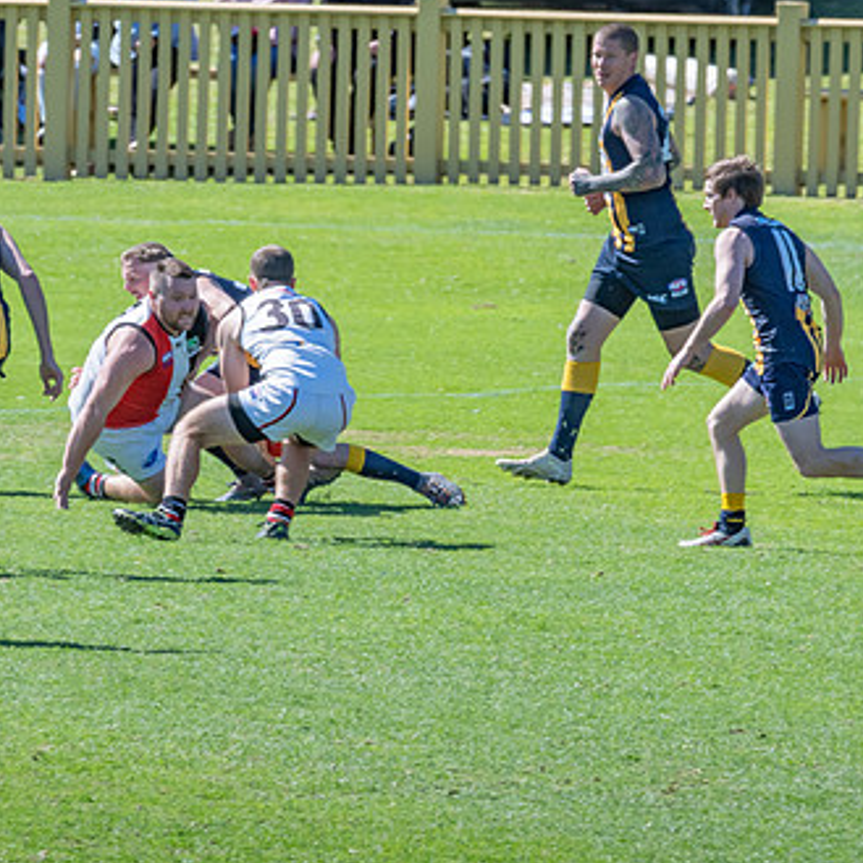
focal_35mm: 1035
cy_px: 366
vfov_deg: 1.7
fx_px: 29193
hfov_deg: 1.7
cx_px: 378
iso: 800
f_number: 14
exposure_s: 1/800
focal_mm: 460
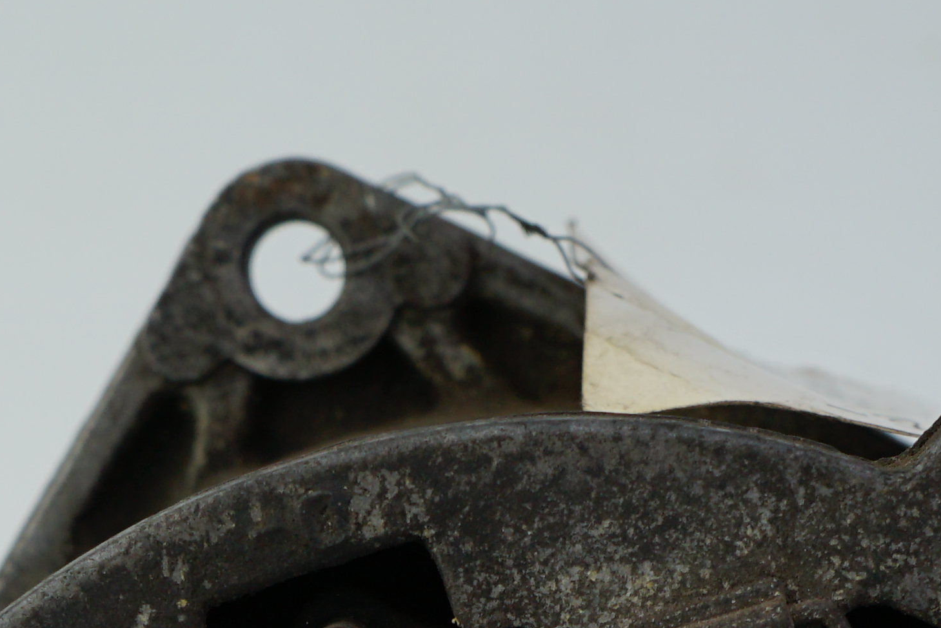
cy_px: 1259
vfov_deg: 8.8
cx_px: 515
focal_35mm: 148
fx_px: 3869
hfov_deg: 13.9
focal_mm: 36
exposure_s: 1/160
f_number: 8
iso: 200
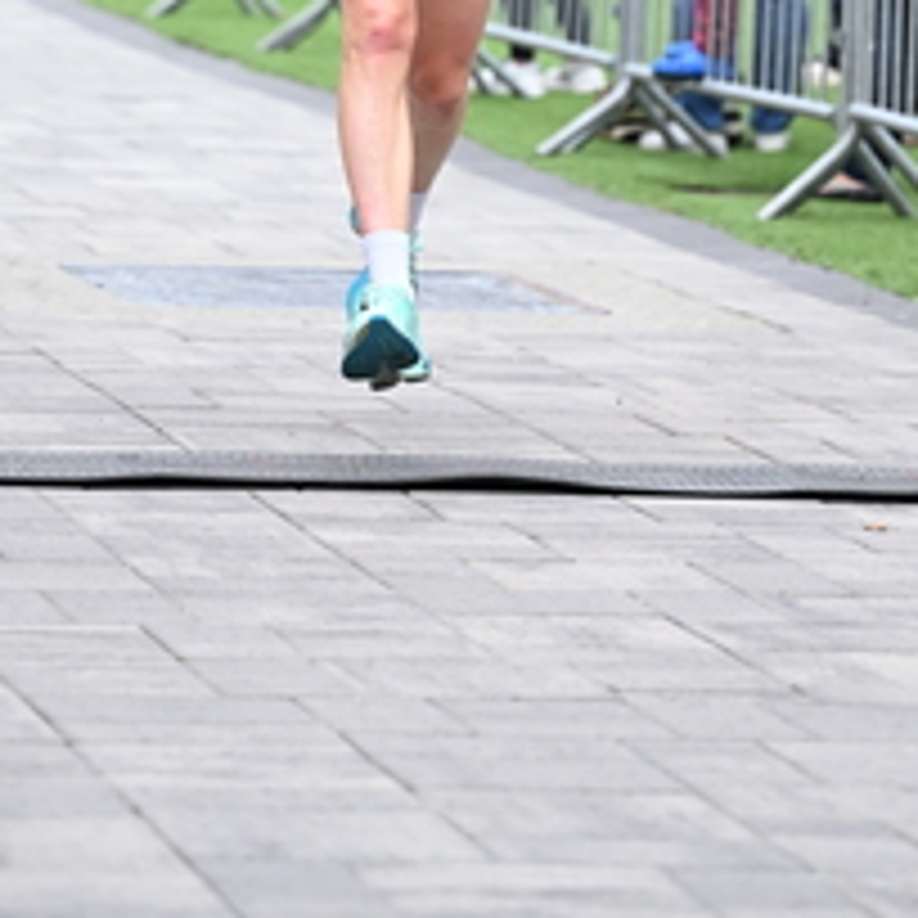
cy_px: -184
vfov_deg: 7.6
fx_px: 6871
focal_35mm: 229
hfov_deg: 7.6
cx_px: 565
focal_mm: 100
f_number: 2.8
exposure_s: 1/1250
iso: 1250
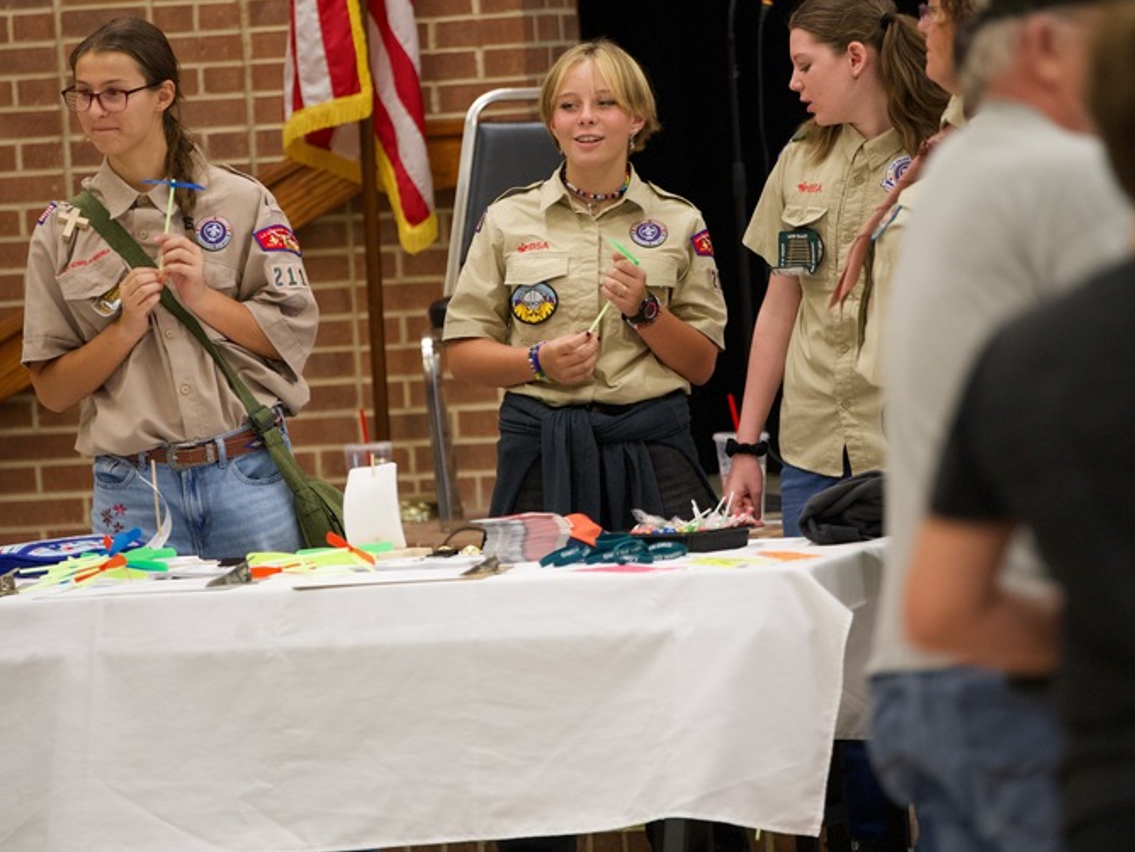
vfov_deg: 5.6
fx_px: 8689
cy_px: 317
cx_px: 535
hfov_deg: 7.5
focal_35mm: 265
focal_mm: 180
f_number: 2.8
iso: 2500
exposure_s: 1/400
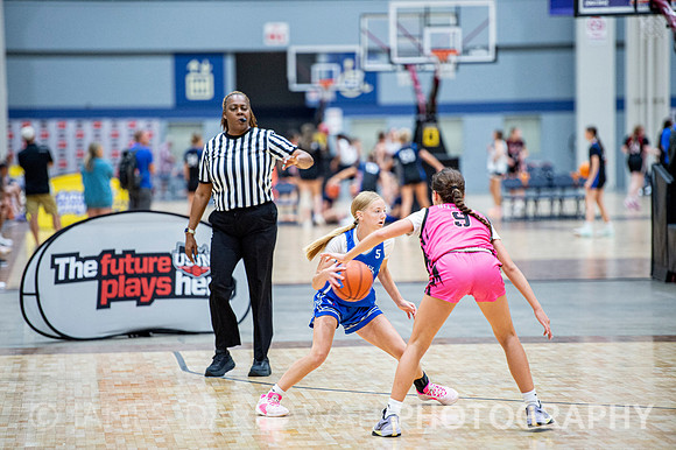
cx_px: 338
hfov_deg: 10.3
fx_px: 3753
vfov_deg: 6.9
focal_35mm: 200
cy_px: 225
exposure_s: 1/400
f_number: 2.8
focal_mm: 200
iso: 2000
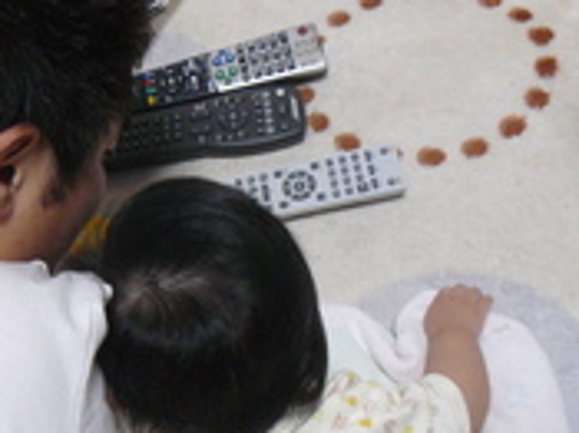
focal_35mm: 72
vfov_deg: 20.4
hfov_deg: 26.3
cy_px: 268
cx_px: 79
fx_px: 1203
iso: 200
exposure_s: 1/13
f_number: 2.8
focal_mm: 6
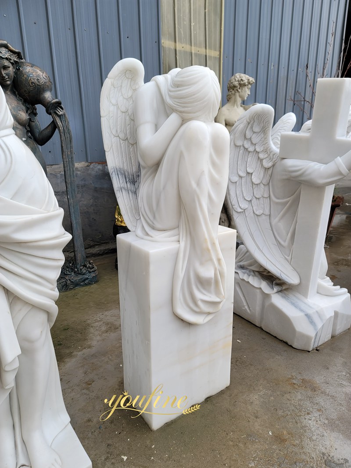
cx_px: 176
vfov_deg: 69.4
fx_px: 338
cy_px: 234
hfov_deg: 54.9
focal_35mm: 25
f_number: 1.8
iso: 32
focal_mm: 7
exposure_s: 1/119
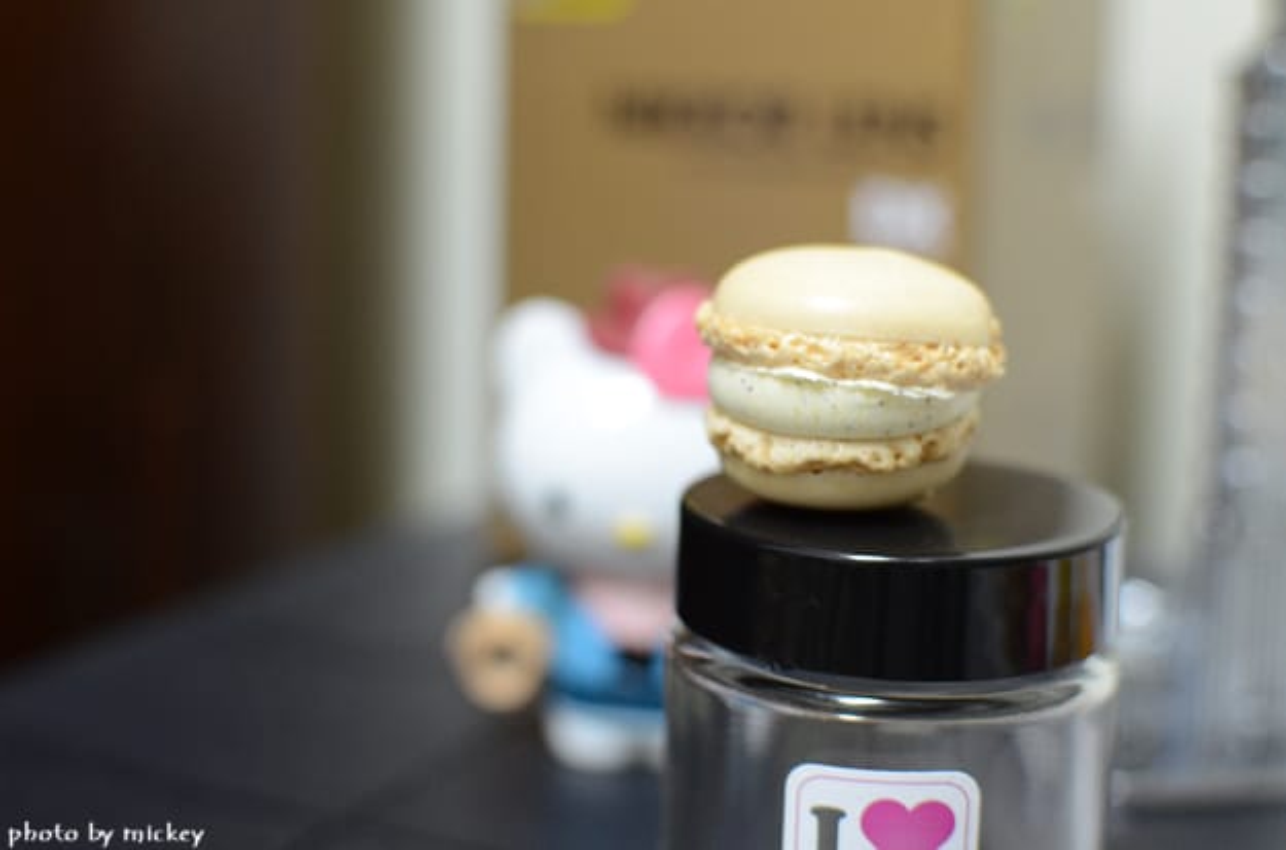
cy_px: 425
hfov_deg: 37.9
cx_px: 643
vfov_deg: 25.6
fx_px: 1870
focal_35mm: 52
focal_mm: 35
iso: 1250
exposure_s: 1/30
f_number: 3.2
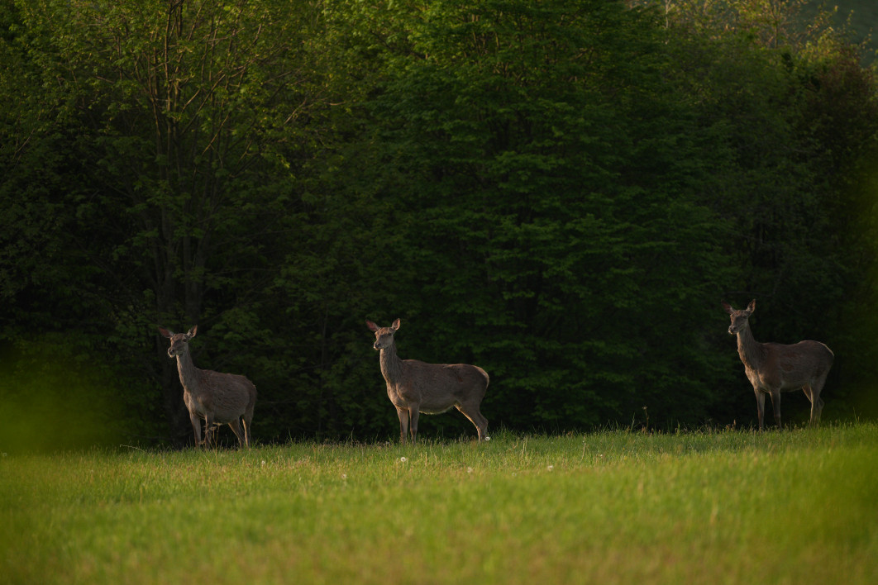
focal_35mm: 500
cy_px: 292
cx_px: 439
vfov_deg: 2.7
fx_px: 12193
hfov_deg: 4.1
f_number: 5.6
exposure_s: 1/1250
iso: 800
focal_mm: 500
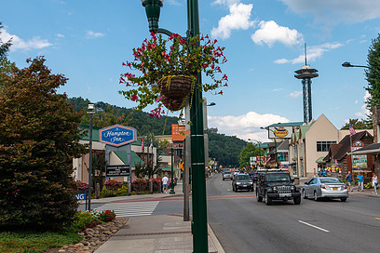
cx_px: 222
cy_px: 128
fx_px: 433
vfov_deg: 32.6
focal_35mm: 41
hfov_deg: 47.2
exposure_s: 1/250
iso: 100
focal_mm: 28
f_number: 7.1
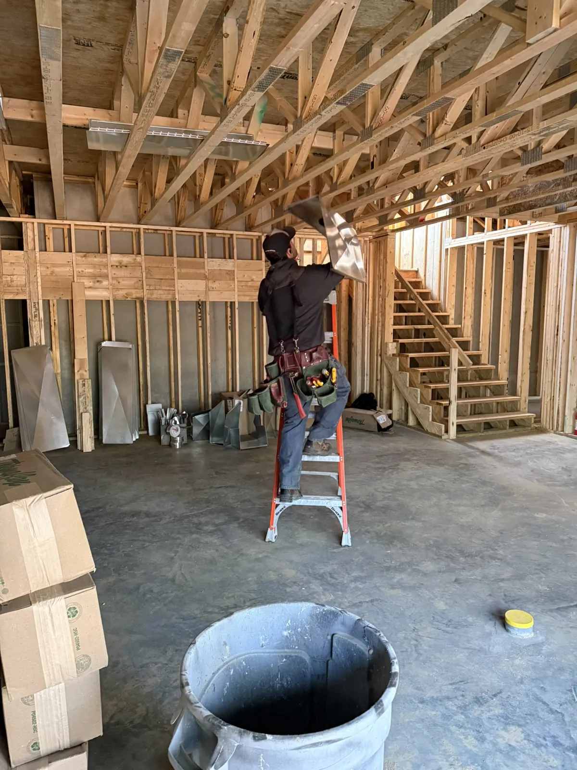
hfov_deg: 56.8
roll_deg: -1.9
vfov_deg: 71.6
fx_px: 533
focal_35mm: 24
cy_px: 385
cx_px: 288
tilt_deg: -7.1
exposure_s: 1/60
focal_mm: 6.76
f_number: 1.78
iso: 800
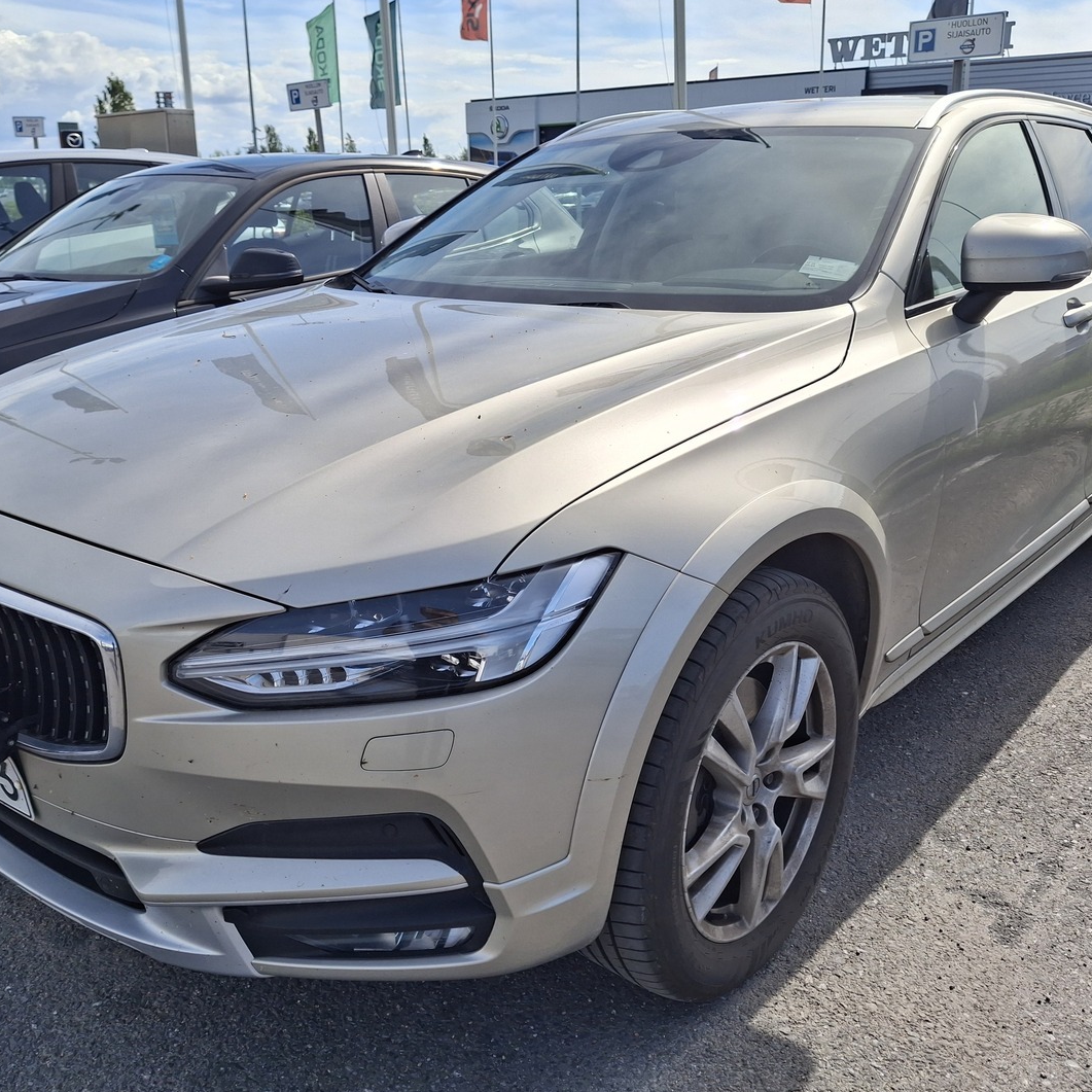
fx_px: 1071
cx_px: 540
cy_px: 539
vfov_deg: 54.0
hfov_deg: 54.0
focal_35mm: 30
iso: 32
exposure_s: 1/2755
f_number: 1.8
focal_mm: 4.69
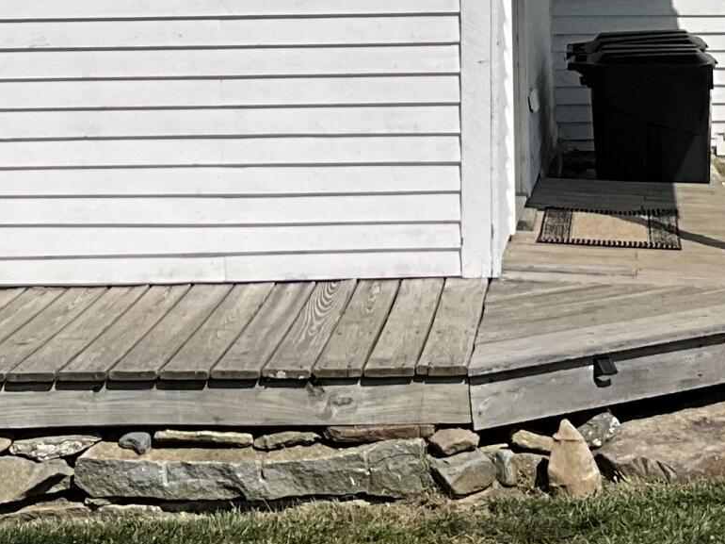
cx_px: 327
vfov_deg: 12.7
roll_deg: +1.1
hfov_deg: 17.4
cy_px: -169
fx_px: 2366
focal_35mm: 113
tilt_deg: -0.3
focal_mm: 3
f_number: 1.8
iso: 25
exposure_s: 1/5814
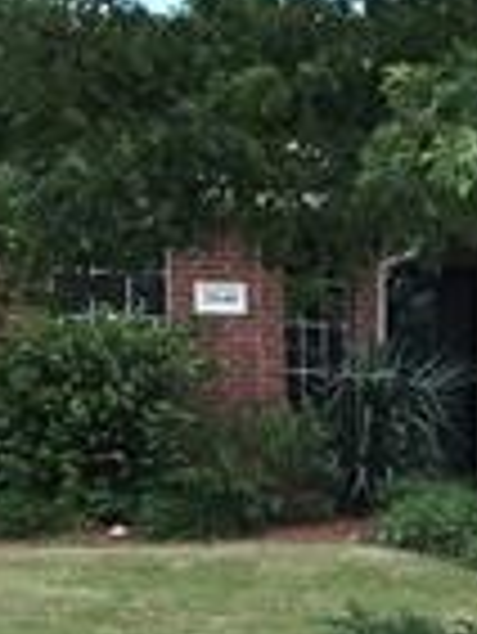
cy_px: 612
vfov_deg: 20.1
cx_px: 567
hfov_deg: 15.1
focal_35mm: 95
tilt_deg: -5.0
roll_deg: -0.4
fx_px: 1743
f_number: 1.8
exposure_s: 1/638
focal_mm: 3.99
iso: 20
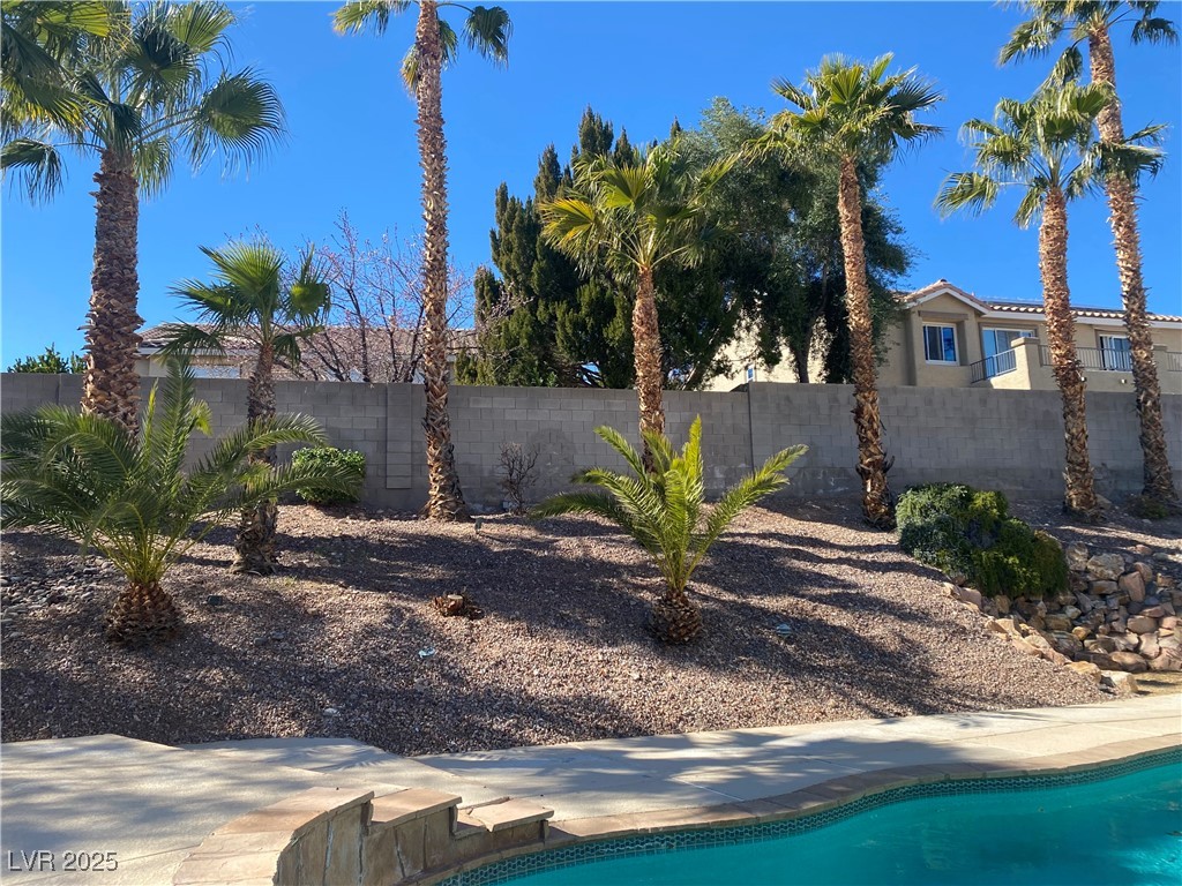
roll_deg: +0.3
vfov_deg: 53.1
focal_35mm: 26
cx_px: 591
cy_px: 443
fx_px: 888
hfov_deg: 67.3
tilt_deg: +9.5
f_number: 1.8
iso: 32
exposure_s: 1/1362
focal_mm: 4.25
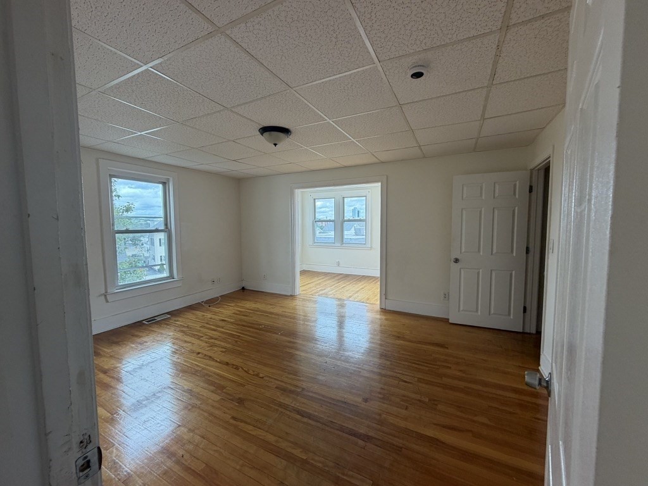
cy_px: 243
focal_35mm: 14
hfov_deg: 102.1
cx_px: 324
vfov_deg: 85.7
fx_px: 262
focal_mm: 2.22
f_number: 2.2
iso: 125
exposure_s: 1/120
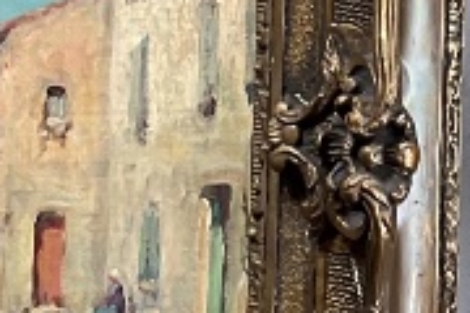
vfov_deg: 6.5
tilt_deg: -84.4
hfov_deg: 10.1
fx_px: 2624
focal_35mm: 201
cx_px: 499
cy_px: -459
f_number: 1.8
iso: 40
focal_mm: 3
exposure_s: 1/60
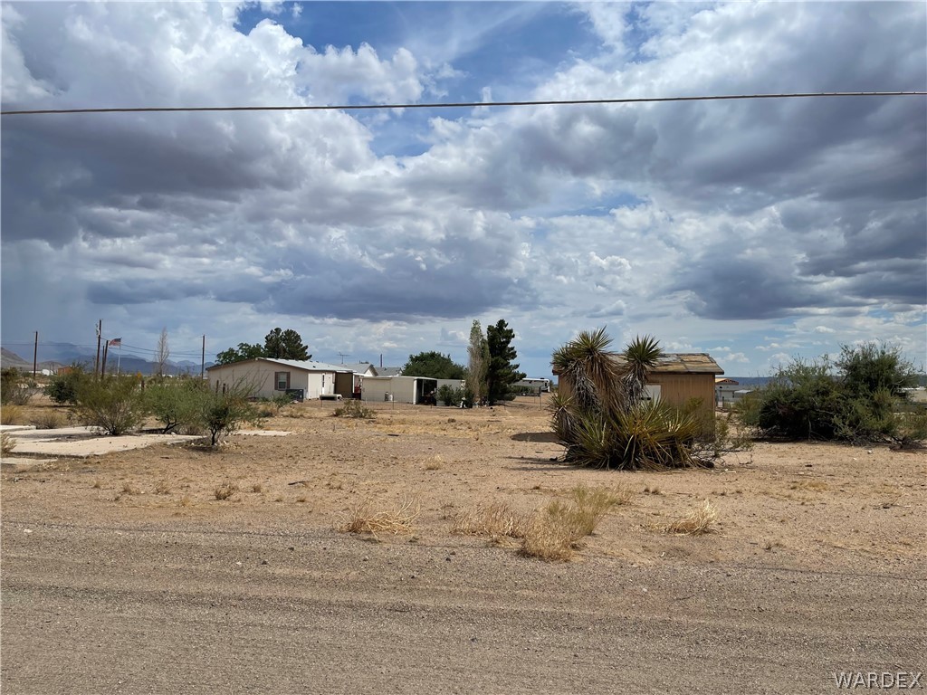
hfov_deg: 67.3
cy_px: 348
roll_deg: -0.4
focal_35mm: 26
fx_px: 696
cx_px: 464
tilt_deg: +0.5
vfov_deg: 53.1
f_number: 1.6
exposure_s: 1/9174
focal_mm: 5.1
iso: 32
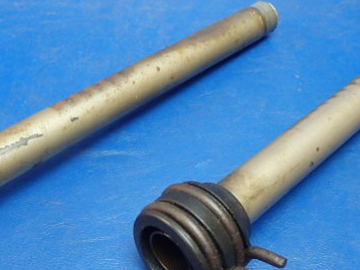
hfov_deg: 38.0
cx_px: 148
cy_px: 155
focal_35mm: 50
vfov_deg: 29.1
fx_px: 520
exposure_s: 1/30
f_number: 3.9
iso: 800
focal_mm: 5
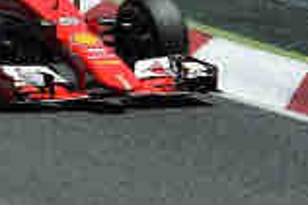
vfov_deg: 1.6
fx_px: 7487
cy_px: -402
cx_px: -520
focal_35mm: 876
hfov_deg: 2.3
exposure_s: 1/1250
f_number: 10
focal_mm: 135
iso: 400
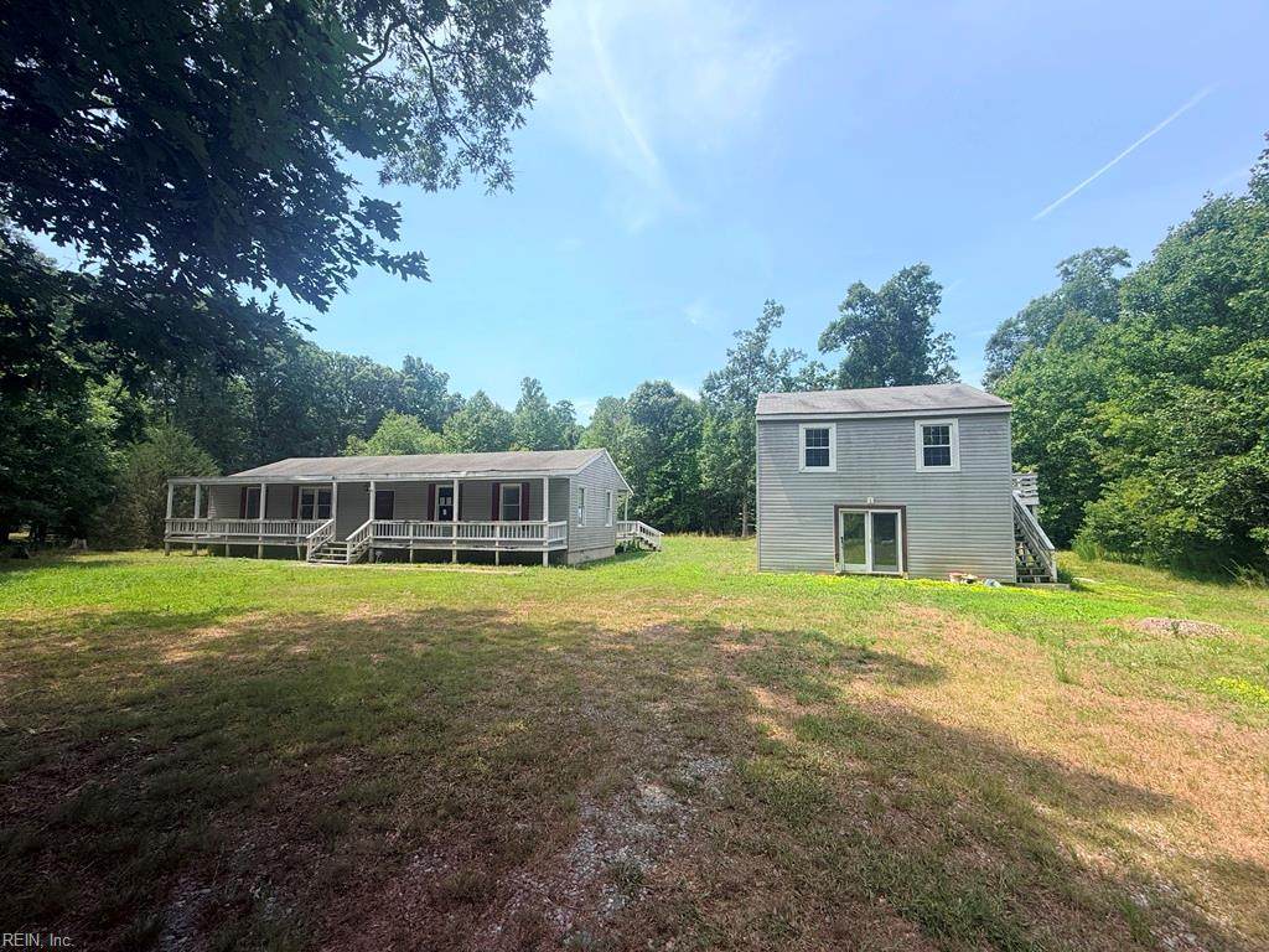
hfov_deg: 102.1
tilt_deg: +5.6
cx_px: 634
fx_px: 513
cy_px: 476
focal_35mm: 14
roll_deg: -0.5
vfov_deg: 85.7
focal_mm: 2.22
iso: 32
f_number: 2.2
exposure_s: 1/770
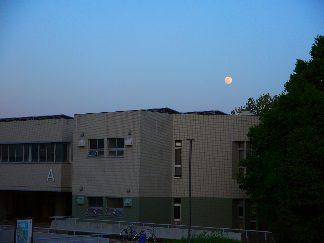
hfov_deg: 23.3
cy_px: 122
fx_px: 786
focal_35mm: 84
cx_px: 162
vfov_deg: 17.6
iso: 160
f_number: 5.6
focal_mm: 42
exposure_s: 1/80
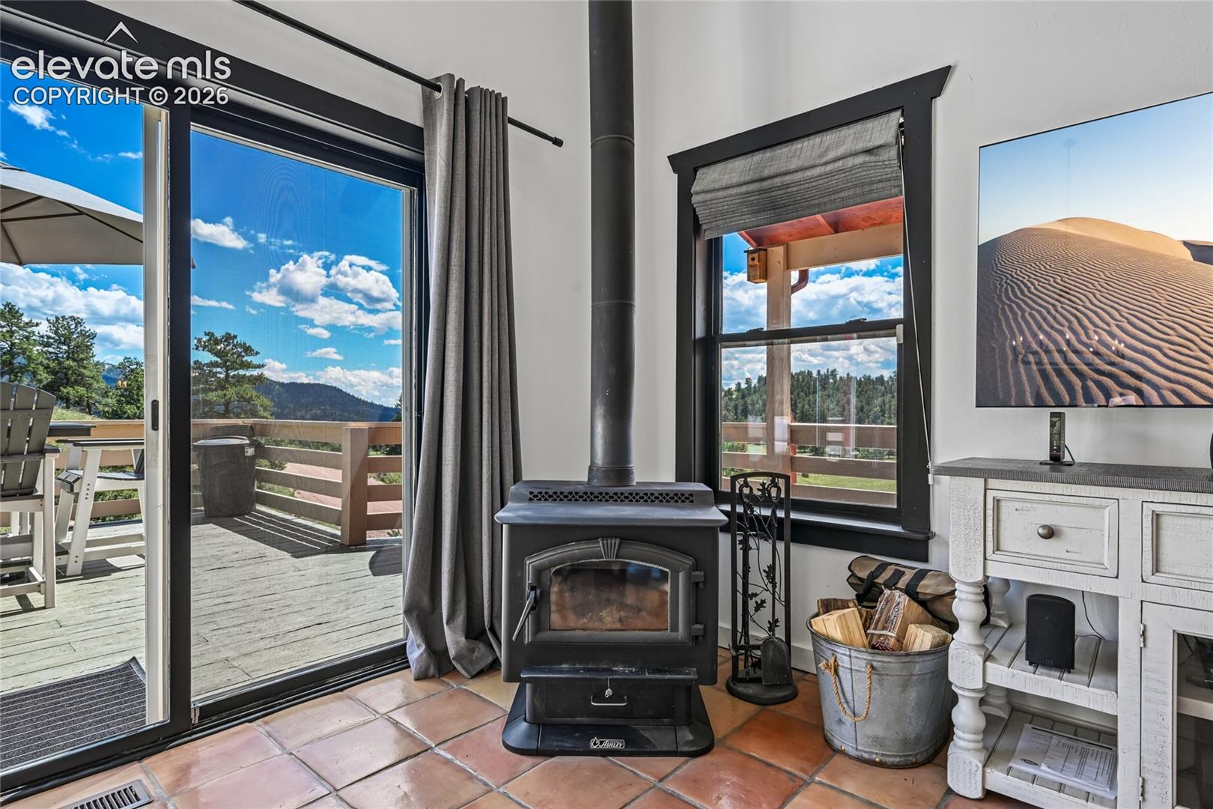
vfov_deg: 65.9
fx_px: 623
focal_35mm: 18
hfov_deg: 88.4
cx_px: 606
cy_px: 404
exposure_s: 1/20
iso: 125
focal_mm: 18.5
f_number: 9
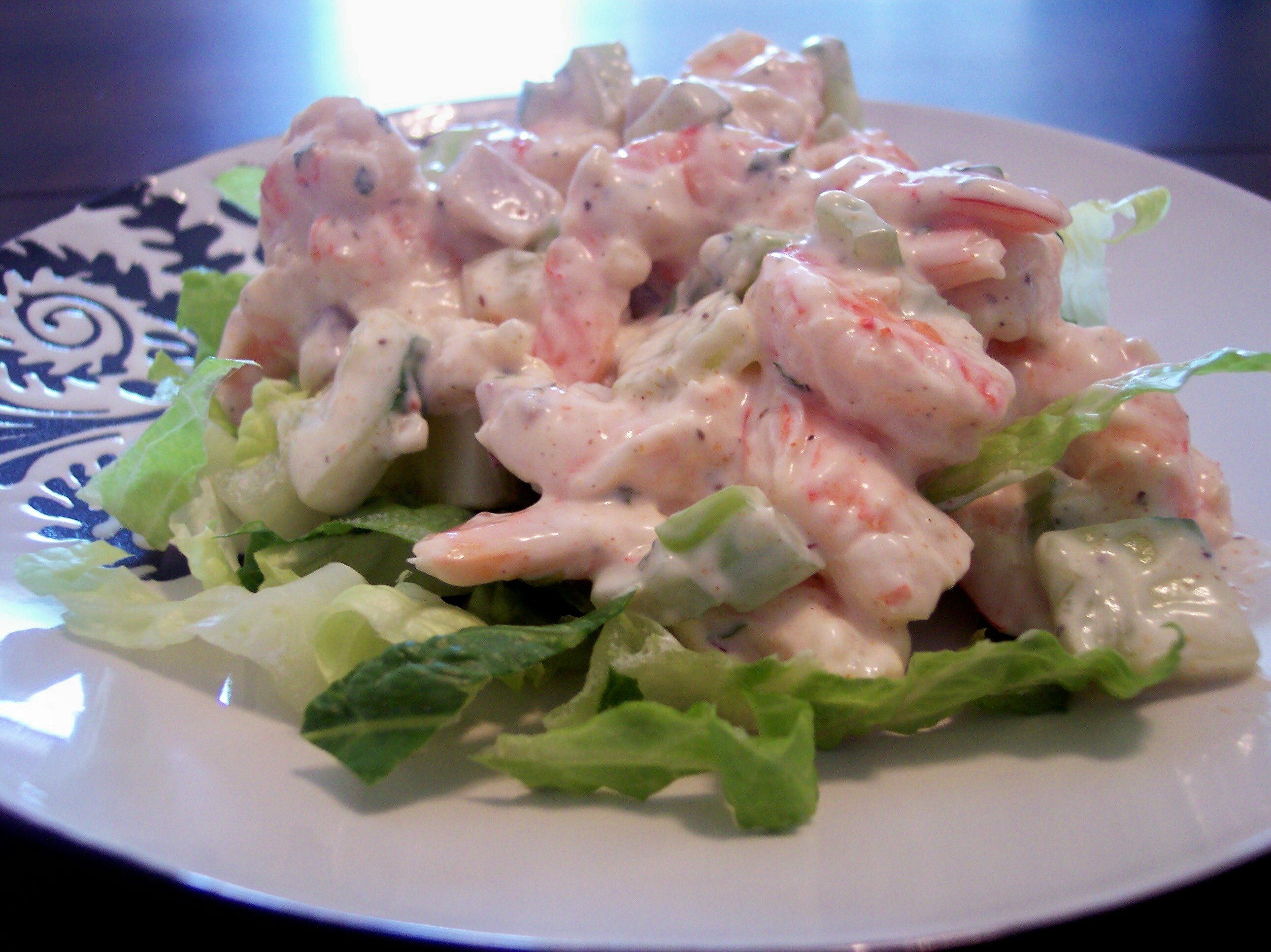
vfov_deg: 37.7
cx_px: 636
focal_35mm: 38
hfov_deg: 49.0
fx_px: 1394
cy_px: 476
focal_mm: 8
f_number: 2.8
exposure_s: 1/15
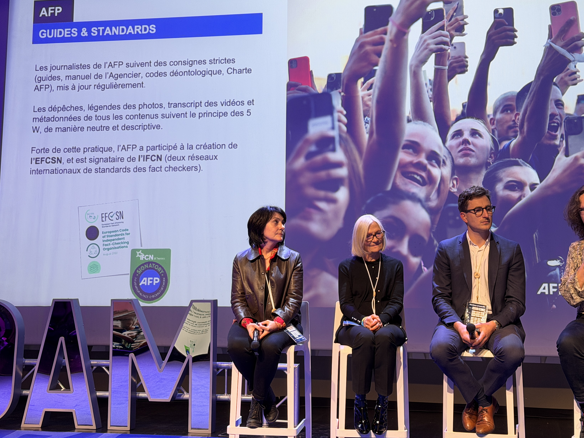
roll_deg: -0.4
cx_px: 308
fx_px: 995
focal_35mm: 59
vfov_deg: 24.8
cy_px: 188
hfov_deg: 32.7
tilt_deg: +5.3
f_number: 1.78
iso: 100
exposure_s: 1/50
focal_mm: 6.76
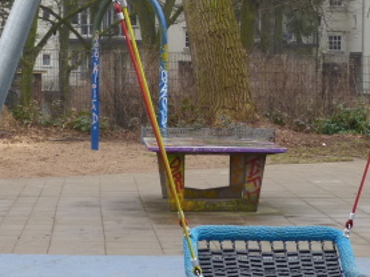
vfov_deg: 11.2
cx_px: 250
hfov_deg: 14.8
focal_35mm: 133
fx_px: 1422
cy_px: 164
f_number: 3.2
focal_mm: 8.3
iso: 125
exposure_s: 1/60
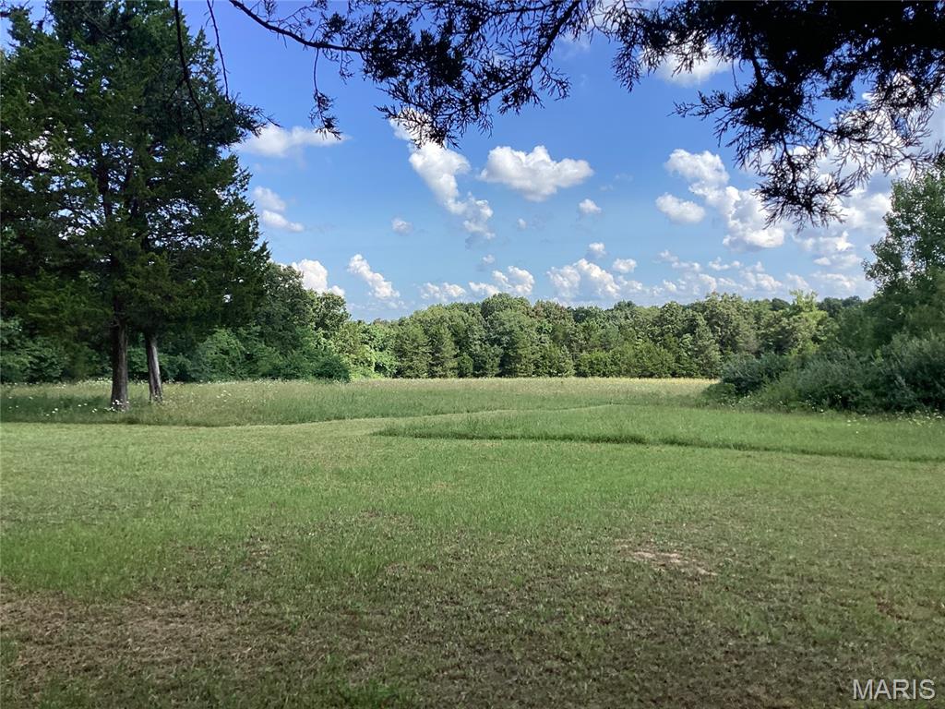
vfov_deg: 45.4
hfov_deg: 58.4
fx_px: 846
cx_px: 472
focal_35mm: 31
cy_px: 354
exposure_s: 1/936
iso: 25
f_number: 2.4
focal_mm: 3.3
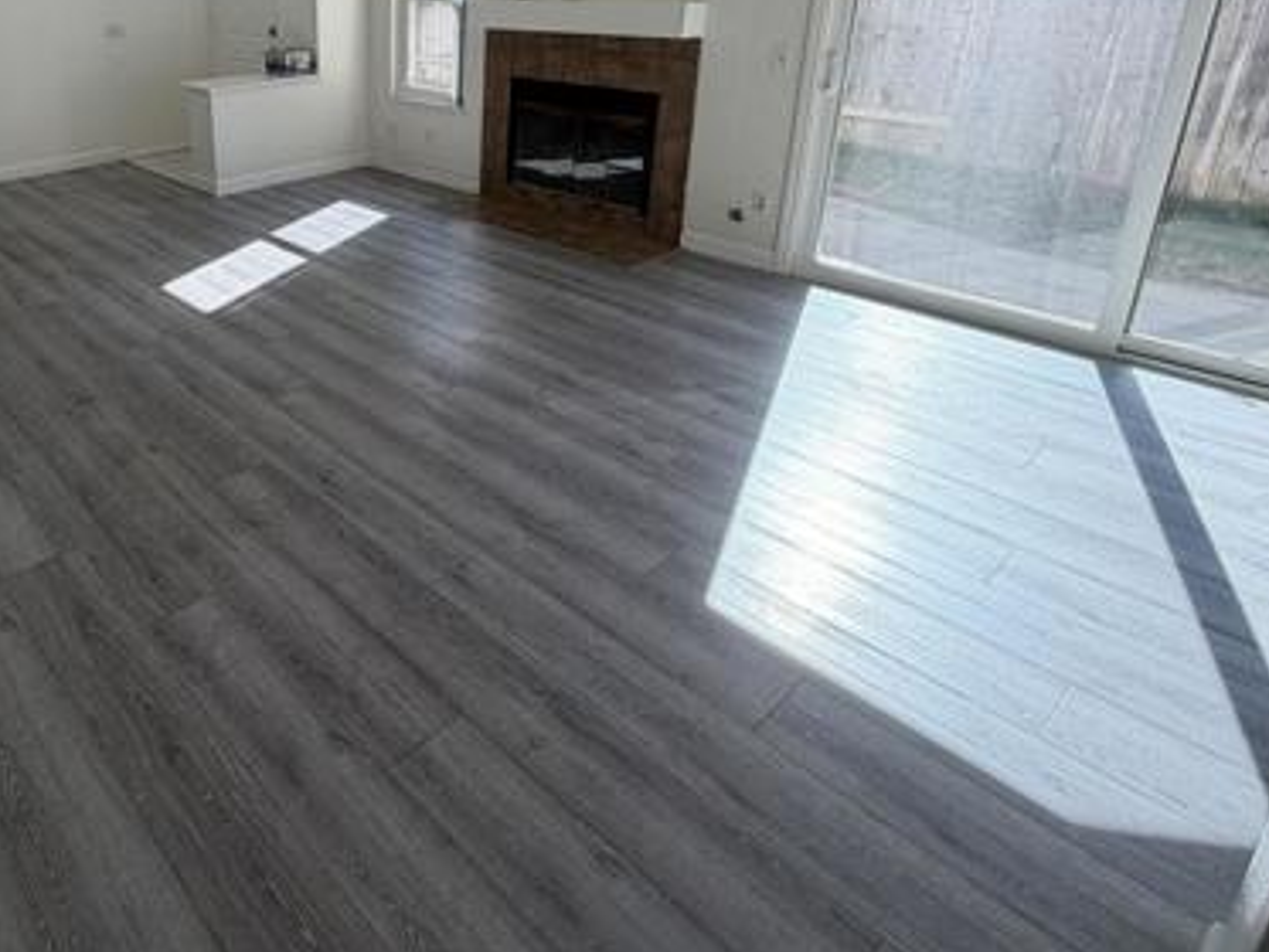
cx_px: 289
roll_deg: +2.4
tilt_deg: -16.1
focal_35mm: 24
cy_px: 224
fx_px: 880
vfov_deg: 53.9
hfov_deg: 66.3
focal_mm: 2.22
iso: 32
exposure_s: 1/120
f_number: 2.2
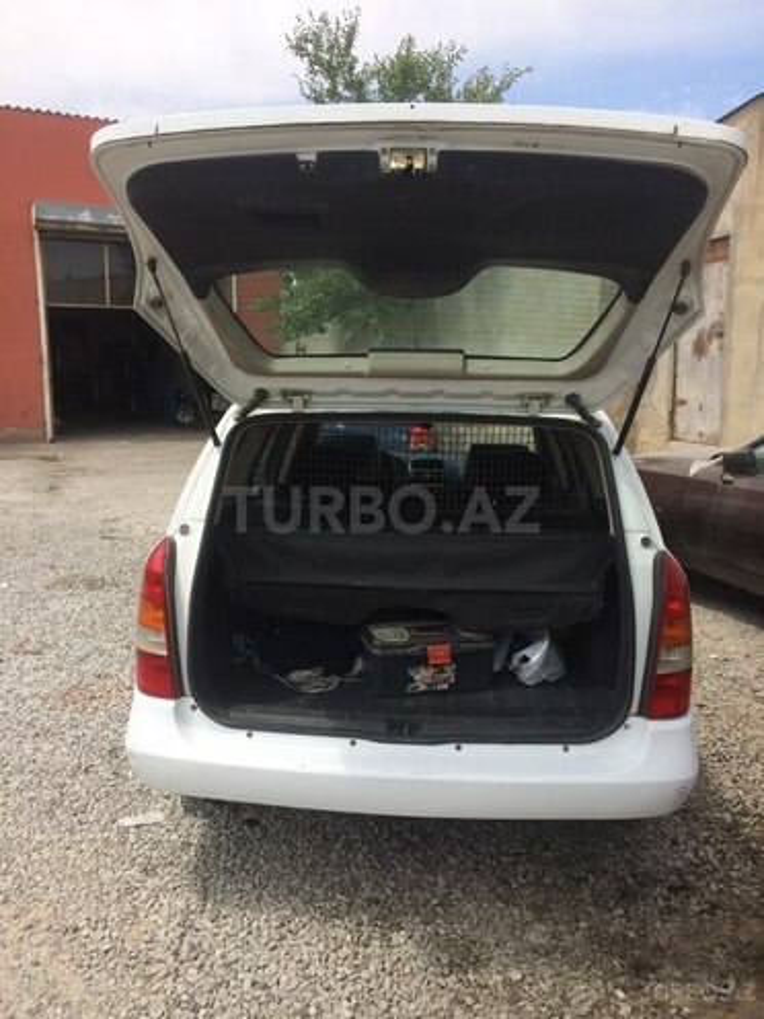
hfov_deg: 48.2
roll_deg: +1.3
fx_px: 853
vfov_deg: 61.7
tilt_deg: -10.9
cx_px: 382
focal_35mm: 29
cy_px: 510
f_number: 2.2
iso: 32
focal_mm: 4.15
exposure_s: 1/1953
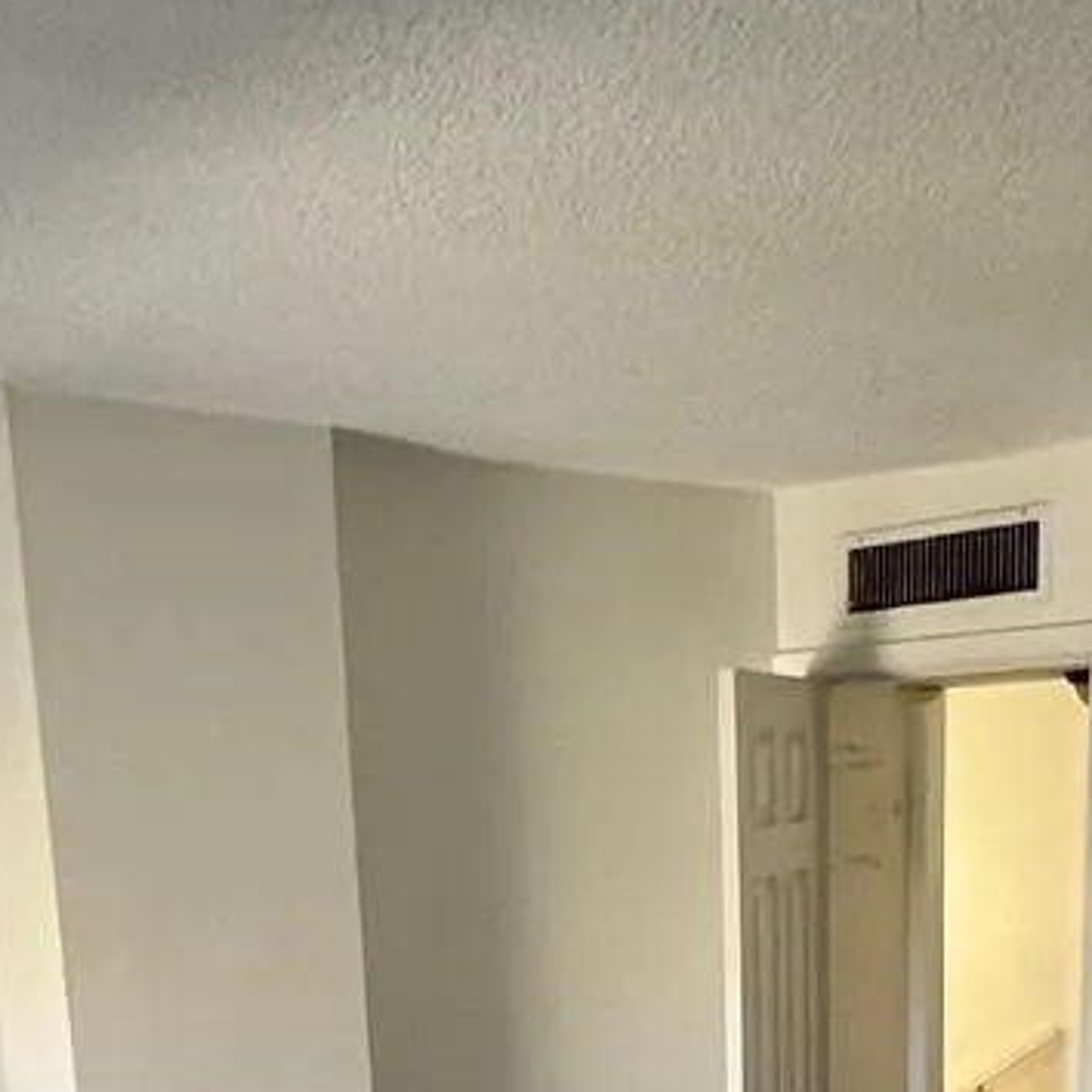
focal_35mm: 52
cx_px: 531
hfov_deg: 32.8
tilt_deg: -17.3
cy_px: 1317
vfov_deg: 28.4
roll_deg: +2.8
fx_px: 1856
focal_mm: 1.57
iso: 250
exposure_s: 1/92
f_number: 1.8
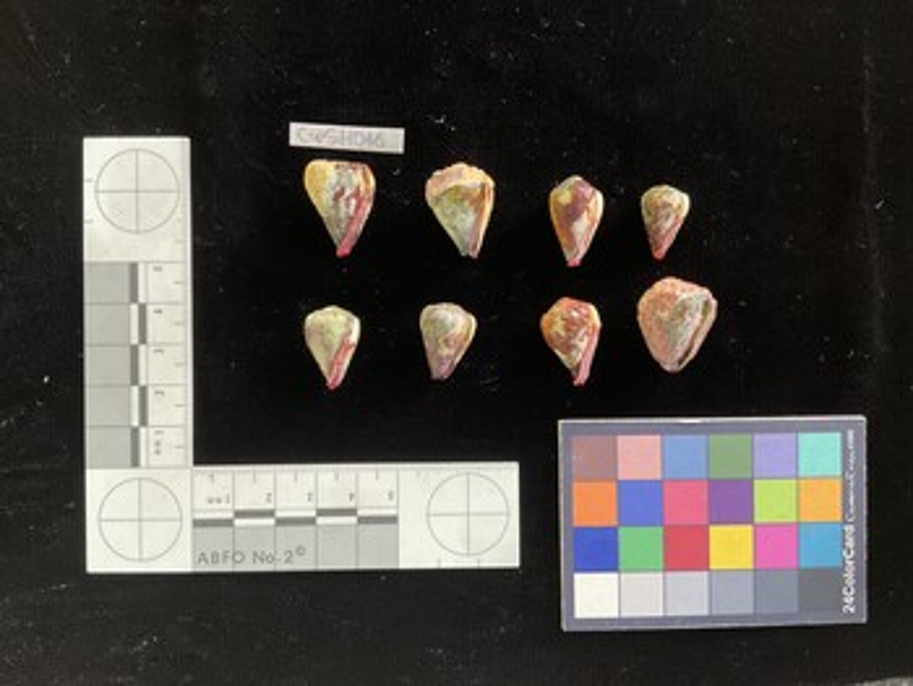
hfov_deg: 61.6
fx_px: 765
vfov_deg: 48.3
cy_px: 343
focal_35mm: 29
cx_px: 456
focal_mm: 3
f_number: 1.8
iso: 80
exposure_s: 1/50
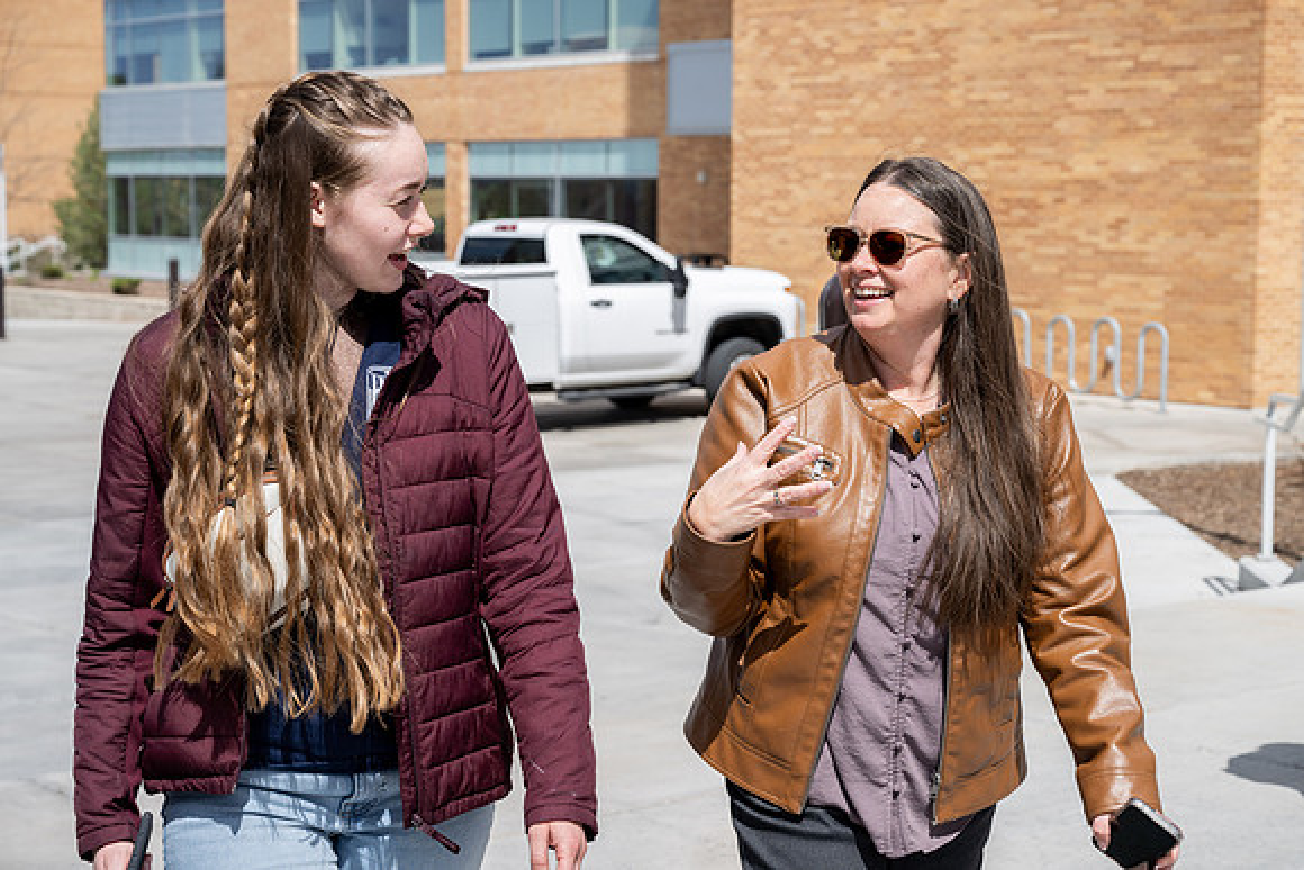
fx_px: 2317
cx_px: 652
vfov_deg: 21.3
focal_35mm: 64
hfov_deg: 31.4
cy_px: 435
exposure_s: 1/500
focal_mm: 63
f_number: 6.3
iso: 125
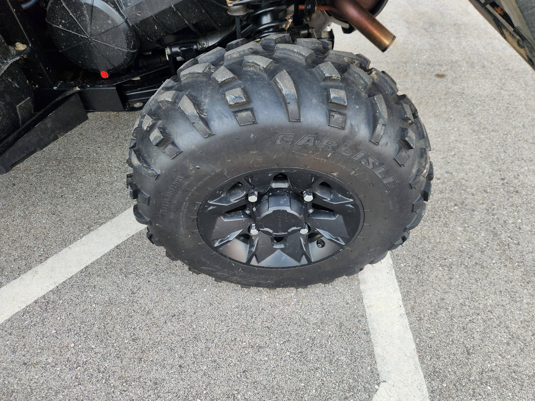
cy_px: 200
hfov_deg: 73.9
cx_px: 268
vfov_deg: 58.9
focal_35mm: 23
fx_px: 355
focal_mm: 5.4
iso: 64
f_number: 1.8
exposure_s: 1/180
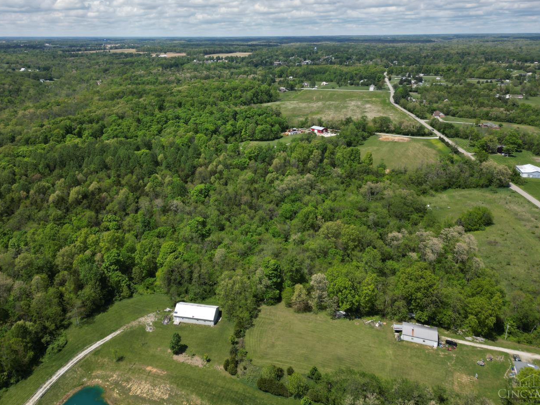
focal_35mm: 29
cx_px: 238
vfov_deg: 48.0
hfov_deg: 61.5
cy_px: 164
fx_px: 452
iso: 110
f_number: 1.7
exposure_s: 1/4000
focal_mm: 6.72
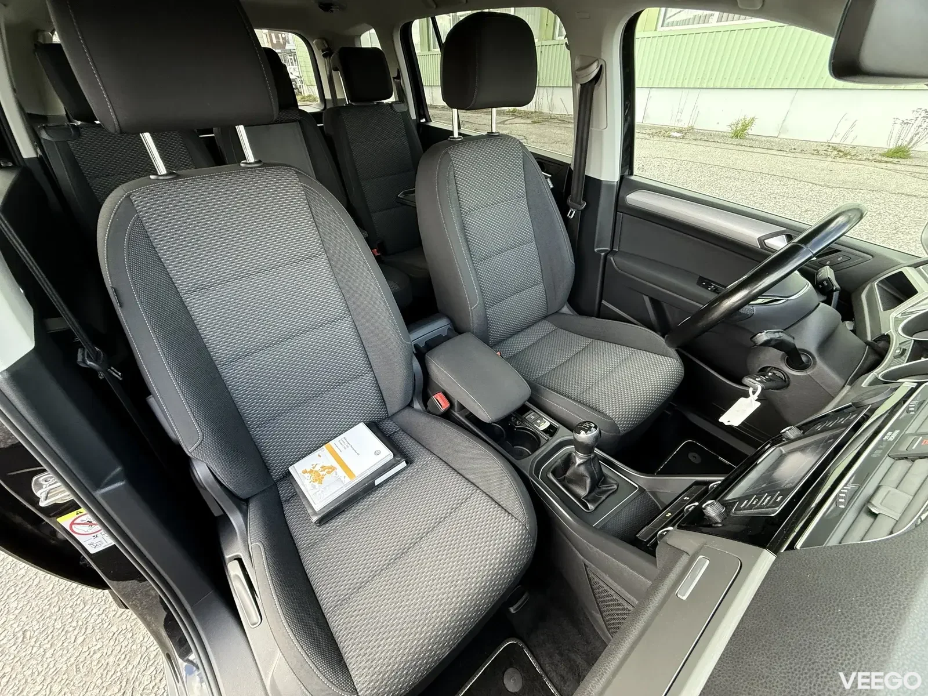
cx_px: 464
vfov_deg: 85.7
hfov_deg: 102.1
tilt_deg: -36.2
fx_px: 375
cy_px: 348
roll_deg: +1.6
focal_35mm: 14
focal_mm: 2.22
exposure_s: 1/94
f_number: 2.2
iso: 320
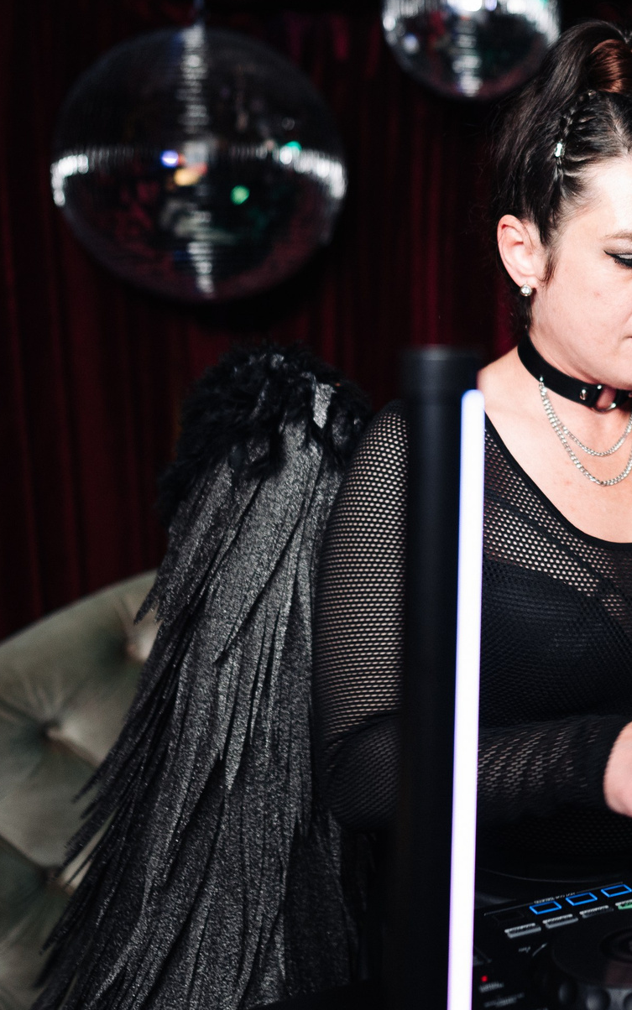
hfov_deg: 22.7
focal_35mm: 52
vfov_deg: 38.5
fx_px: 1432
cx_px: 782
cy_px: 344
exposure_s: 1/125
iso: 800
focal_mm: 24
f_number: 1.4
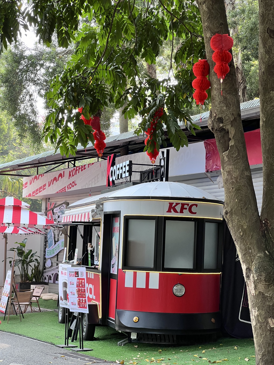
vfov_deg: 25.3
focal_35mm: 77
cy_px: 182
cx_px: 137
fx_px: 813
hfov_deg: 19.1
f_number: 2.8
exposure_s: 1/99
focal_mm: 9
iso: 50
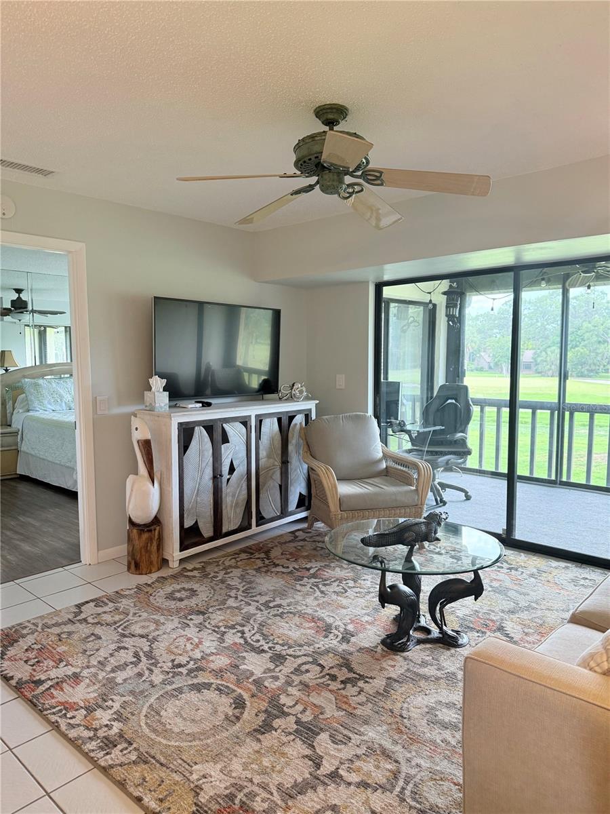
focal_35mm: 24
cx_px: 305
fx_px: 564
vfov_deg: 71.6
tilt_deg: -4.2
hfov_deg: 56.8
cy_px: 407
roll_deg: +0.4
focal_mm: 6.76
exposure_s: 1/166
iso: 200
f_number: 1.78
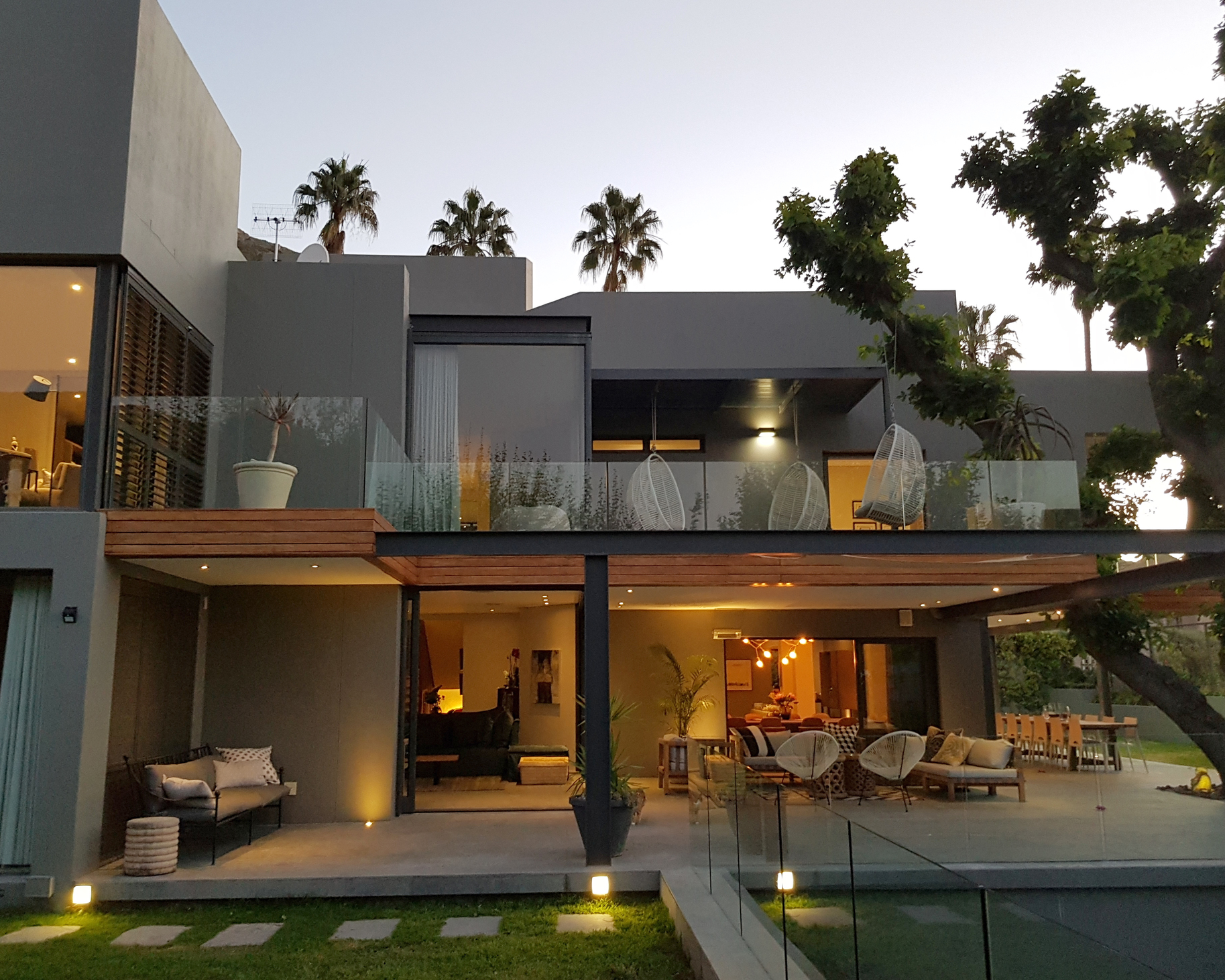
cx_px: 625
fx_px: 1015
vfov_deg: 51.5
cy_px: 485
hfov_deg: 62.2
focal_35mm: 28
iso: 200
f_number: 1.7
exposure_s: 1/33
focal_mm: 4.2
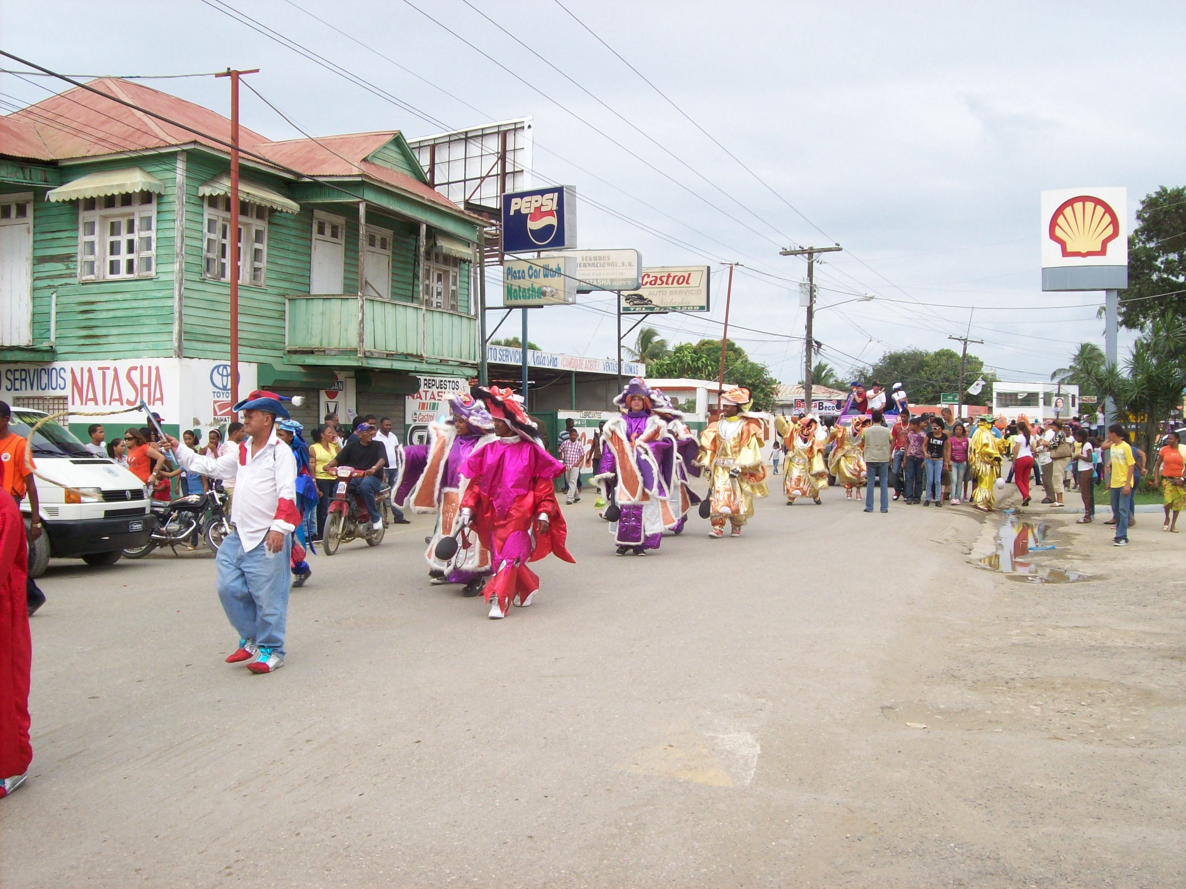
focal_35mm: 36
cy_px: 444
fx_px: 1233
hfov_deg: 51.4
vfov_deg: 39.6
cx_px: 593
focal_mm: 6
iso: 80
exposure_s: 1/242
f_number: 4.8
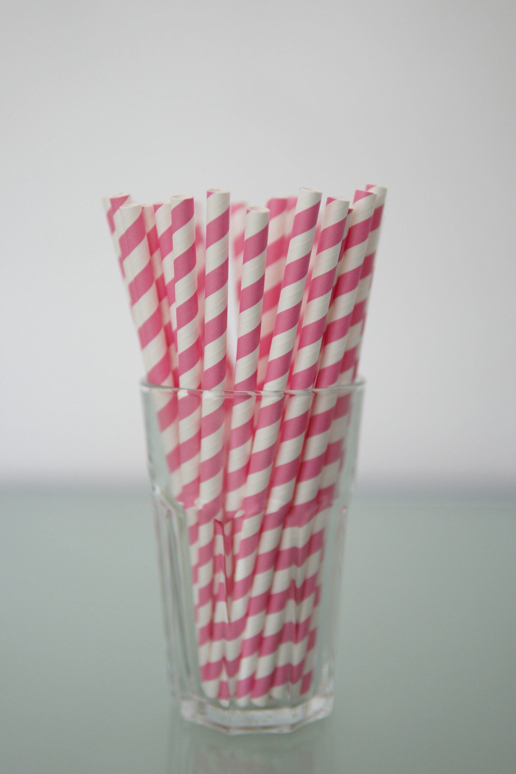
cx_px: 258
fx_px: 967
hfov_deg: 29.9
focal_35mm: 45
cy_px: 387
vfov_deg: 43.6
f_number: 1.4
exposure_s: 1/800
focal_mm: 30
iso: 640
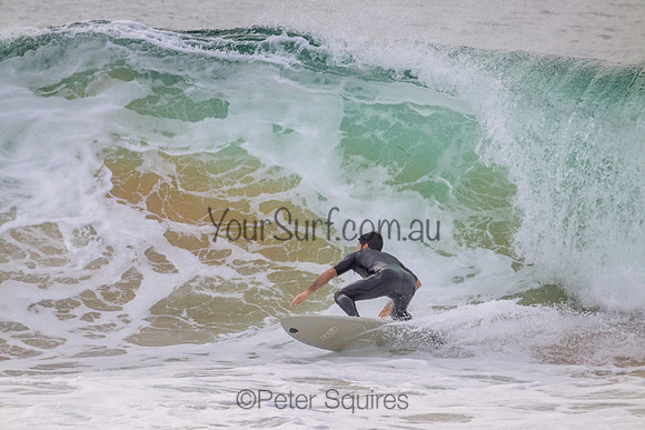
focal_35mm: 800
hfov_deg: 2.6
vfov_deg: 1.7
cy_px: 215
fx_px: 14336
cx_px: 322
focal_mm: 800
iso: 1000
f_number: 11
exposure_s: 1/2000
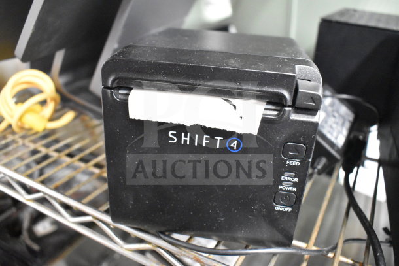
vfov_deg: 43.6
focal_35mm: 30
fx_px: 333
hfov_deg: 61.9
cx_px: 200
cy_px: 133
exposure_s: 1/30
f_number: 3.8
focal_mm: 20
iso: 9000
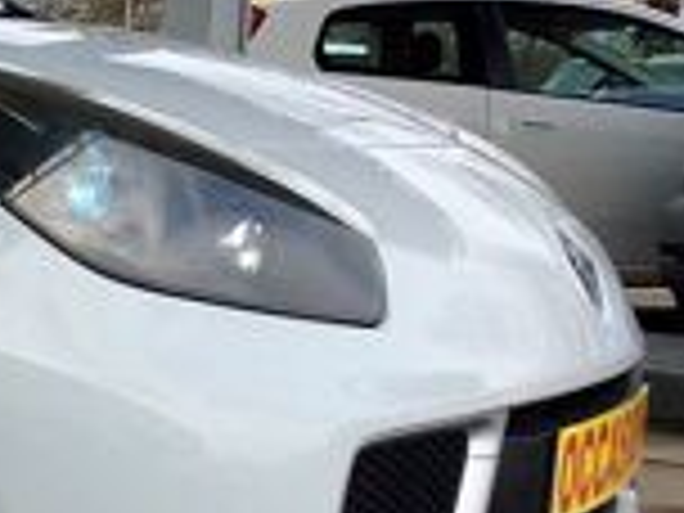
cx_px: -360
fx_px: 1996
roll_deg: +4.1
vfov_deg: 14.6
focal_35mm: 101
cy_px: 362
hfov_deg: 17.4
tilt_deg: -7.6
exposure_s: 1/353
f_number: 2.4
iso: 32
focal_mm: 3.3
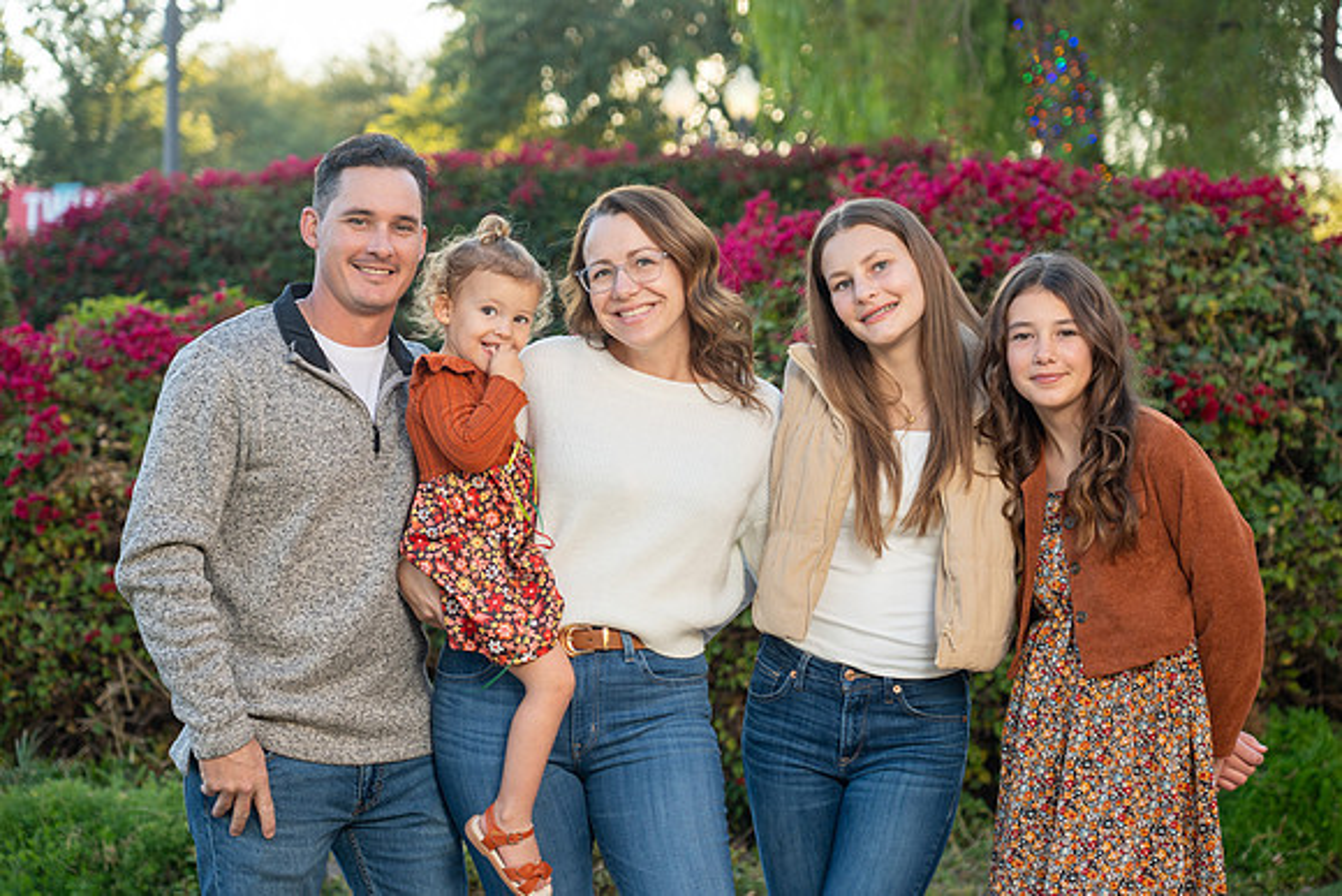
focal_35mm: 73
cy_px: 448
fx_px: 2722
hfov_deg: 27.7
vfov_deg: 18.7
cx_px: 671
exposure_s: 1/200
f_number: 4
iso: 160
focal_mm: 73
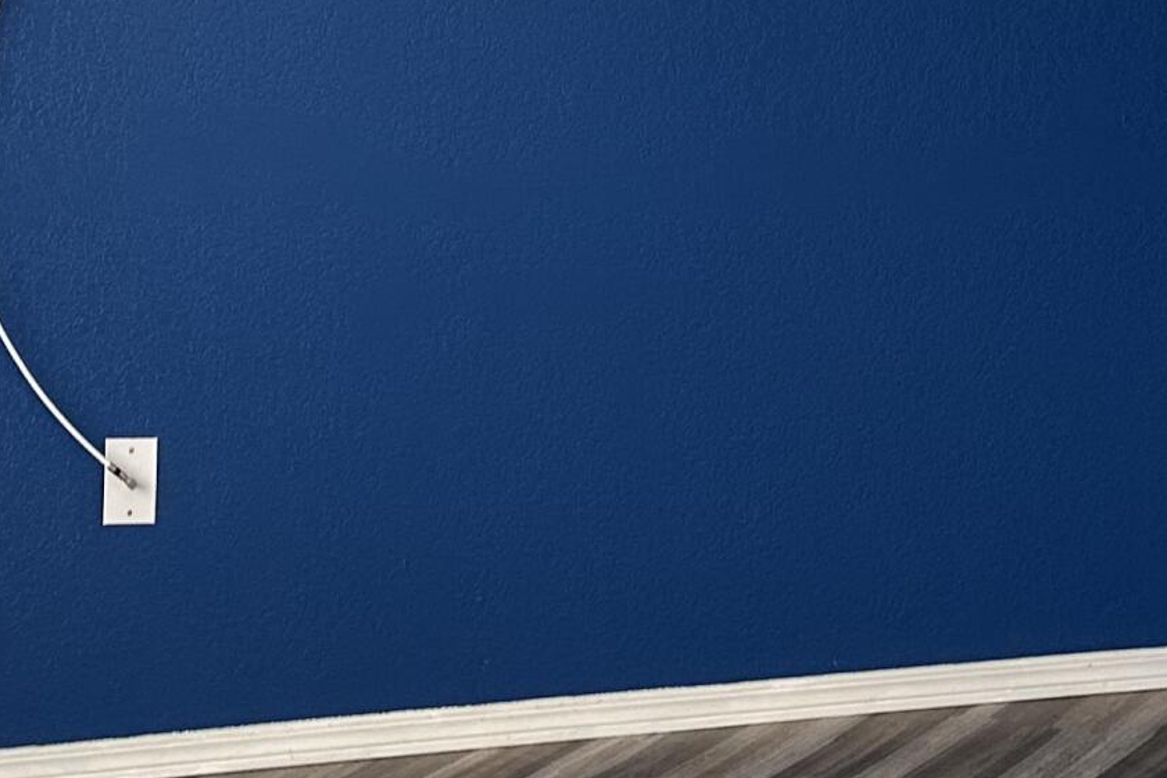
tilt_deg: -1.9
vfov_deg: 15.0
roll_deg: +1.5
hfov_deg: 22.8
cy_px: -44
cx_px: 411
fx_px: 2885
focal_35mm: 89
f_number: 1.78
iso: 160
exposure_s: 1/60
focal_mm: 6.86
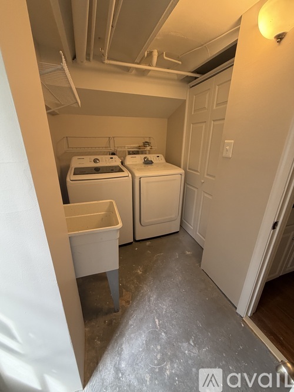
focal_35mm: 14
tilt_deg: -19.8
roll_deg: -2.0
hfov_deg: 85.7
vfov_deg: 102.1
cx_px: 147
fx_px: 159
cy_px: 196
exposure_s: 1/60
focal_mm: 2.22
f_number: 2.2
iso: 200
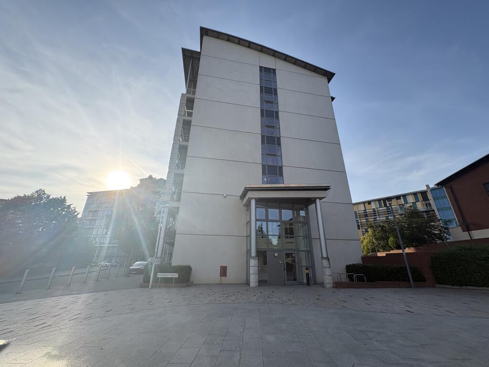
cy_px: 184
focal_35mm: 14
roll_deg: -0.6
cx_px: 244
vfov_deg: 85.7
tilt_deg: +23.7
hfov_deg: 102.1
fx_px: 198
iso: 64
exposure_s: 1/1236
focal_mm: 2.22
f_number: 2.2
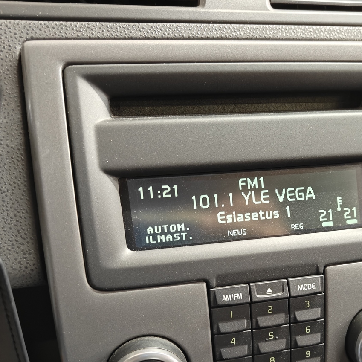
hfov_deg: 45.4
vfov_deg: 45.6
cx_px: 240
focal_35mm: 36
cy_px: 228
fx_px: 426
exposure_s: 1/20
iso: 200
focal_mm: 5.59
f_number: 1.8
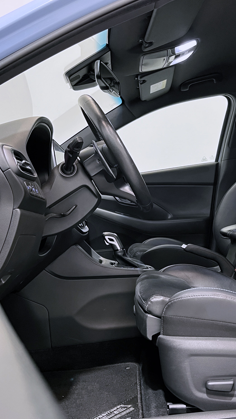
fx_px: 423
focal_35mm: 38
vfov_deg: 52.8
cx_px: 127
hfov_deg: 31.2
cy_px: 210
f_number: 1.6
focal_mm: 5.1
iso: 320
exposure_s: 1/60
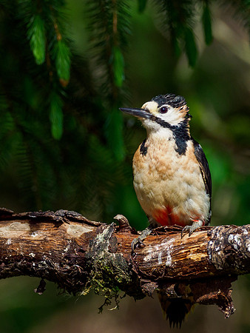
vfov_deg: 1.7
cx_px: 152
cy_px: 168
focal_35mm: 1166
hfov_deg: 1.3
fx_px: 11217
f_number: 4.5
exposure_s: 1/2000
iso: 400
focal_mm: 300
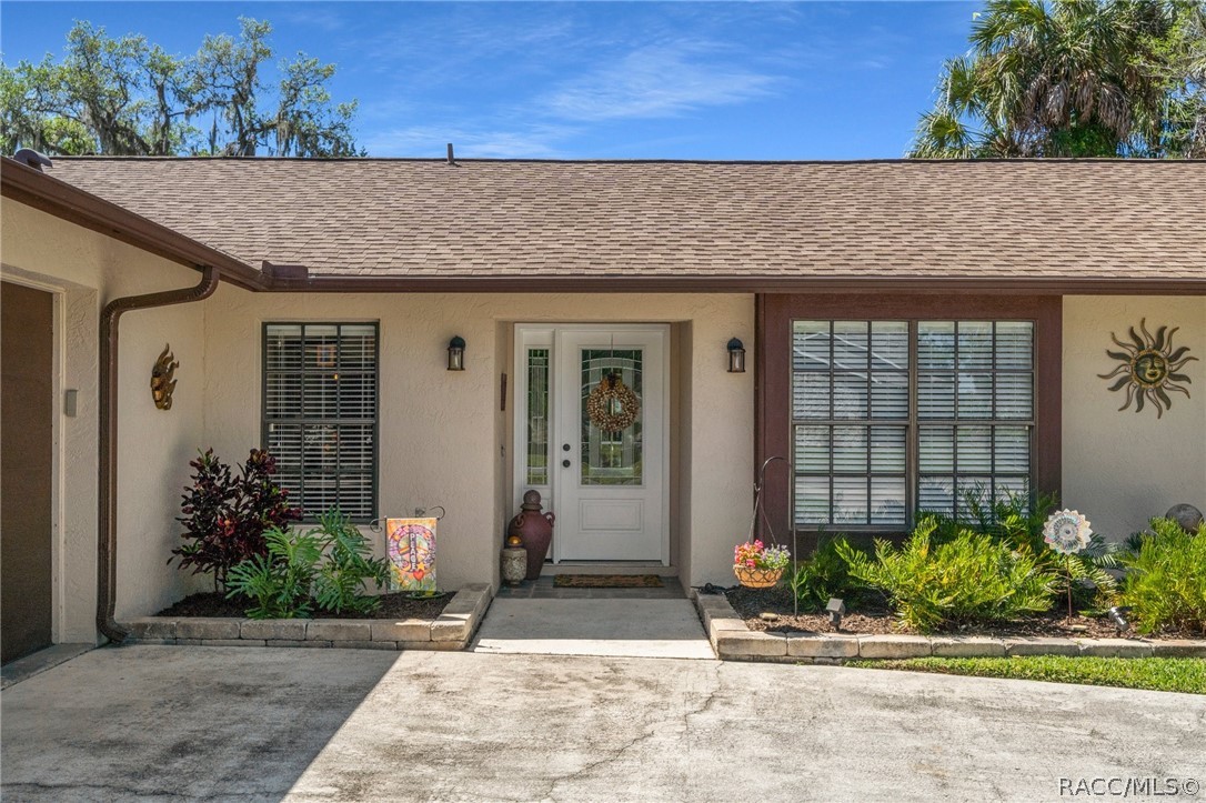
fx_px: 1055
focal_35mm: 32
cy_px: 402
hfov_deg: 59.5
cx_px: 603
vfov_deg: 41.7
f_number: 8
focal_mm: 21
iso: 320
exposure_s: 1/1000
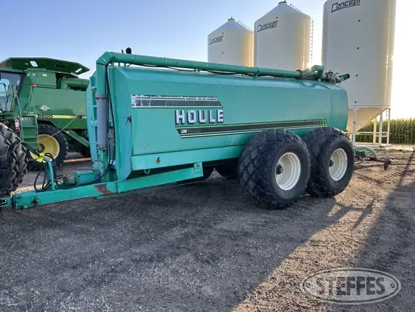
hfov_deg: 67.3
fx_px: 312
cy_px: 156
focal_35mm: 26
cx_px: 208
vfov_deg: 53.1
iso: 50
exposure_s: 1/533
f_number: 1.5
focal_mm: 5.7
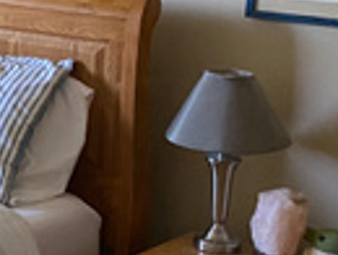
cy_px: 26
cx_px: -426
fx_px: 1252
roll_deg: +0.0
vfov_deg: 11.5
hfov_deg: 12.6
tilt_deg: -8.3
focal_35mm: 128
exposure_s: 1/60
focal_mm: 4.25
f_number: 1.8
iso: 200
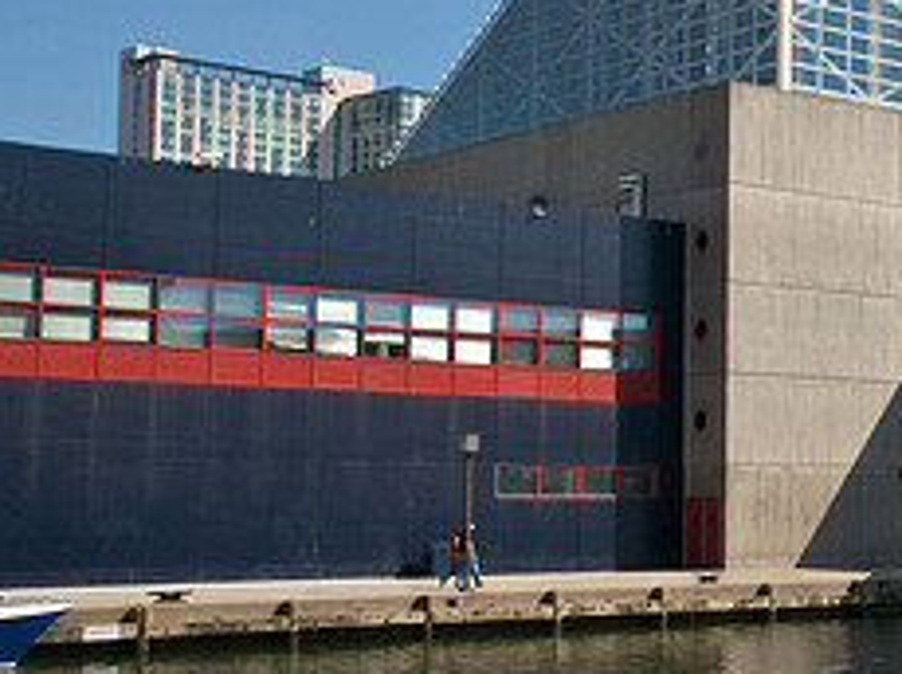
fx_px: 2082
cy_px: 302
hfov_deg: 22.6
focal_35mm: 80
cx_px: 1071
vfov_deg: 18.4
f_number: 27
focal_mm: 22
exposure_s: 1/125
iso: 400
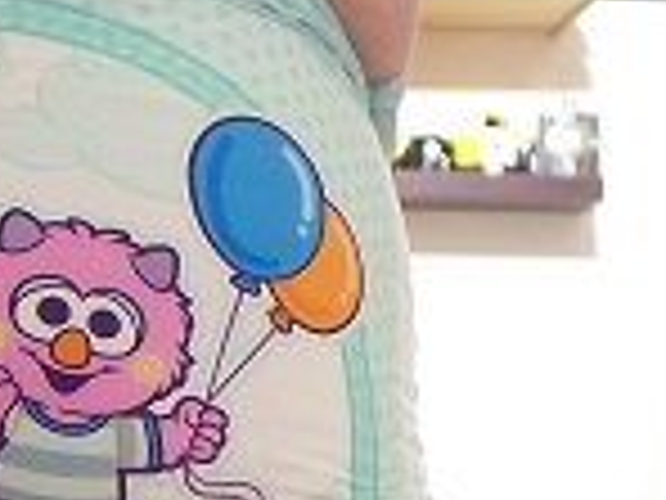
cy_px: 556
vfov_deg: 11.9
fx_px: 2347
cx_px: -99
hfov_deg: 15.6
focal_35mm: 122
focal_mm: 7.54
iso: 400
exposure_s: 1/13
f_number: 2.8
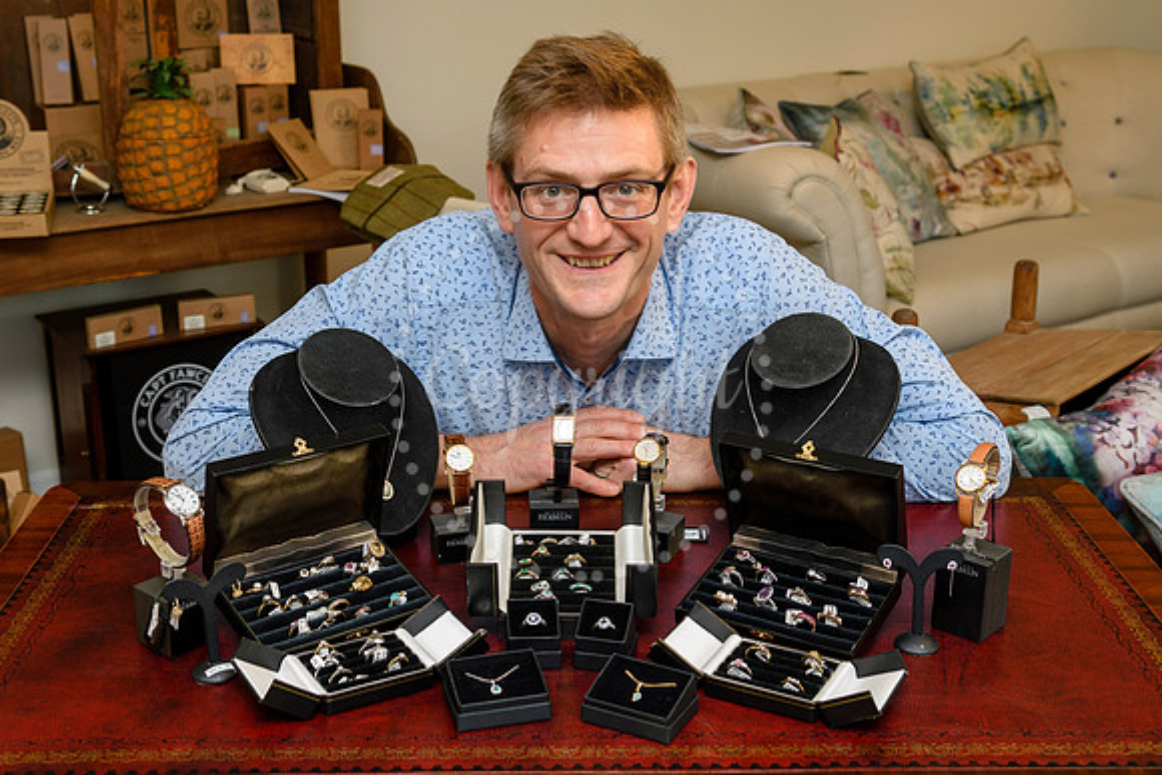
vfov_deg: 29.0
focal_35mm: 46
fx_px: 1501
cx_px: 581
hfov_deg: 42.3
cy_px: 388
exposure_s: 1/80
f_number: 5
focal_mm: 31
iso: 400
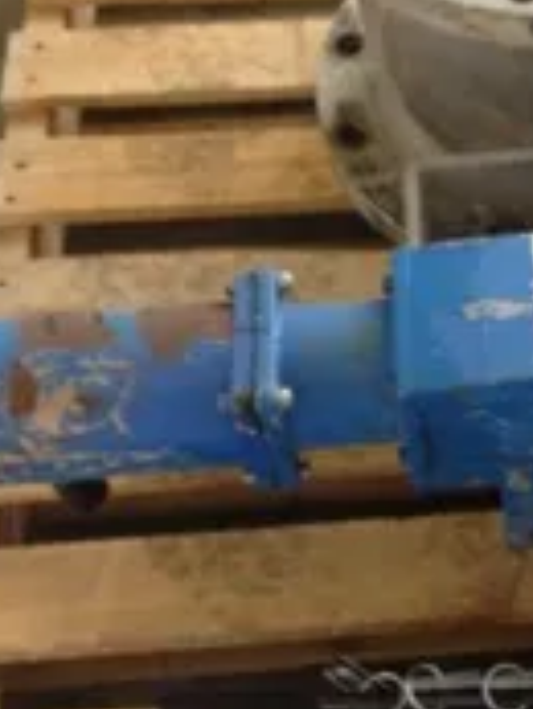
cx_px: 554
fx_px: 1661
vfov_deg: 24.1
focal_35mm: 81
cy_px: 320
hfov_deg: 17.7
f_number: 2.4
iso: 250
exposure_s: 1/20
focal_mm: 4.28
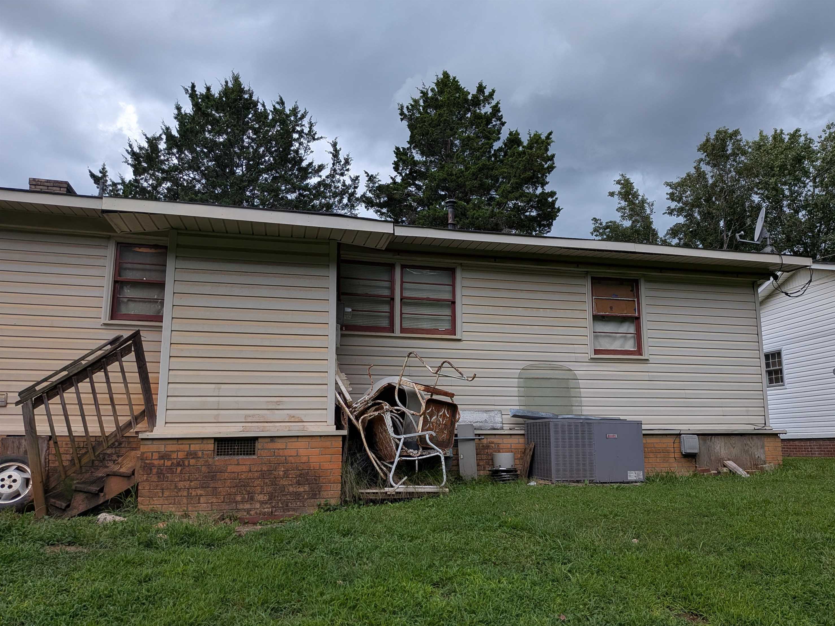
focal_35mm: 25
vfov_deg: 54.9
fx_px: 603
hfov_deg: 69.4
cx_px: 434
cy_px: 325
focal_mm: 4.53
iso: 27
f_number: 1.7
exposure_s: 1/182
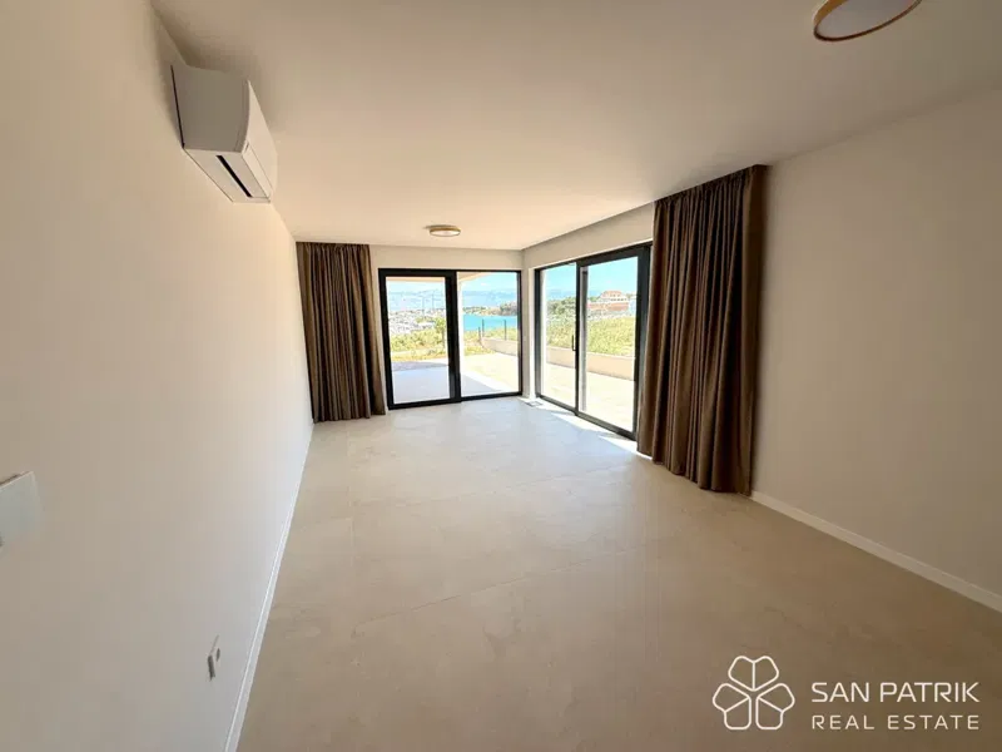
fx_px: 405
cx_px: 501
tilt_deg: -9.9
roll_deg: -1.4
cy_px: 376
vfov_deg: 85.7
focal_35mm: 14
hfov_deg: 102.1
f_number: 2.2
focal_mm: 2.22
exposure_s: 1/613
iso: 50
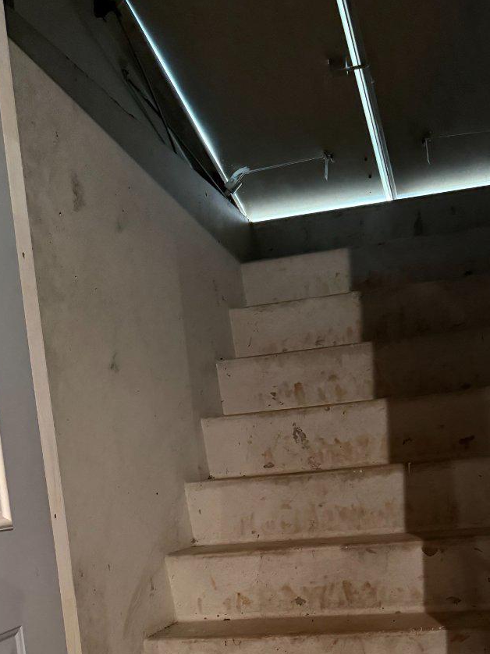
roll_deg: +4.0
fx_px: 831
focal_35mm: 44
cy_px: 595
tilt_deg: -8.4
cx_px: 290
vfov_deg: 39.7
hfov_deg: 32.8
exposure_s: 1/30
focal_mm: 6.76
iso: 800
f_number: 1.78
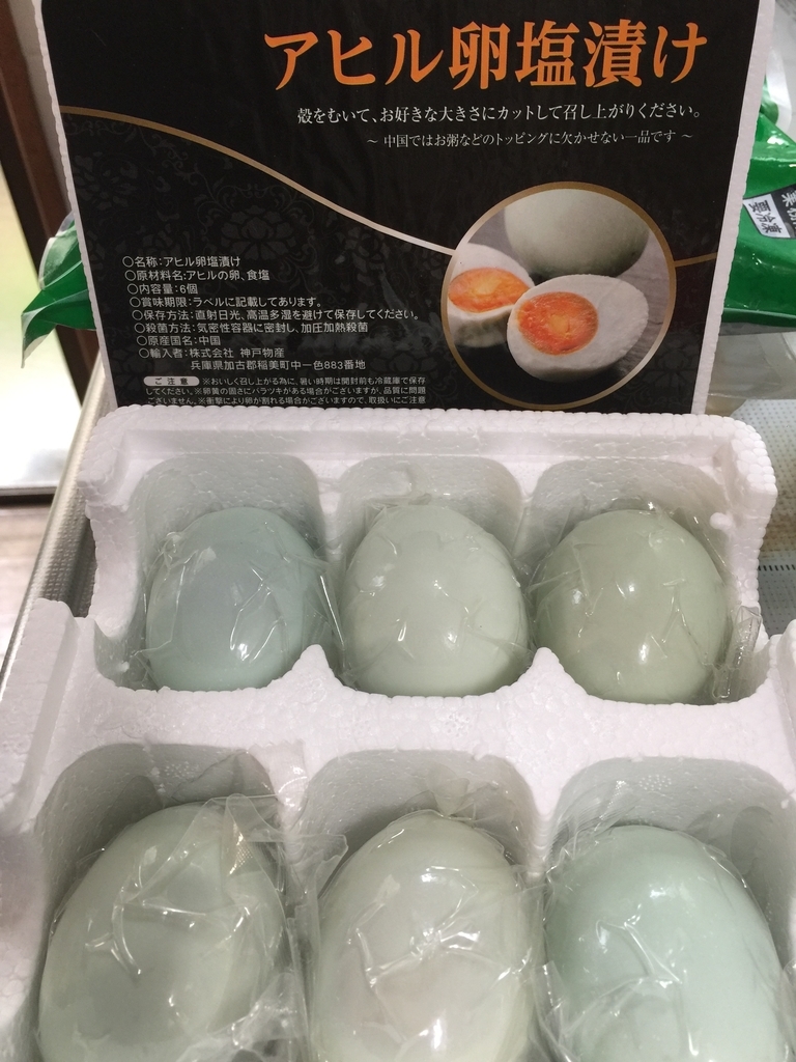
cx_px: 398
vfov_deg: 61.7
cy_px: 531
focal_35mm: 29
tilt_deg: -45.7
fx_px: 889
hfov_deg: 48.2
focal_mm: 4.15
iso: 40
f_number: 2.2
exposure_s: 1/15
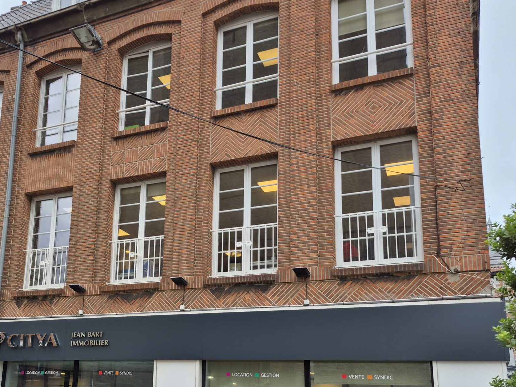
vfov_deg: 36.9
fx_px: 566
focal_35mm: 38
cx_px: 157
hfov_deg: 47.8
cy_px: 286
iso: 25
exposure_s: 1/429
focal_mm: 5.4
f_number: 1.8
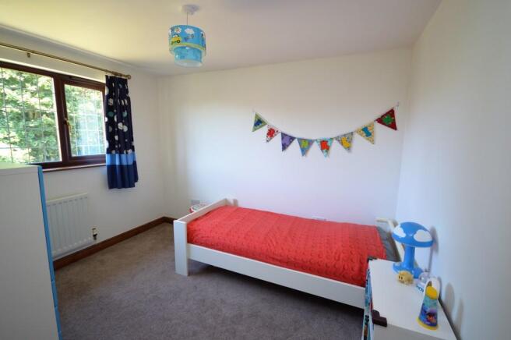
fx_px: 213
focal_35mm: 15
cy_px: 170
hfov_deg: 100.4
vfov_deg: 77.2
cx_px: 256
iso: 720
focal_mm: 10
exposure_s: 1/60
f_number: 4
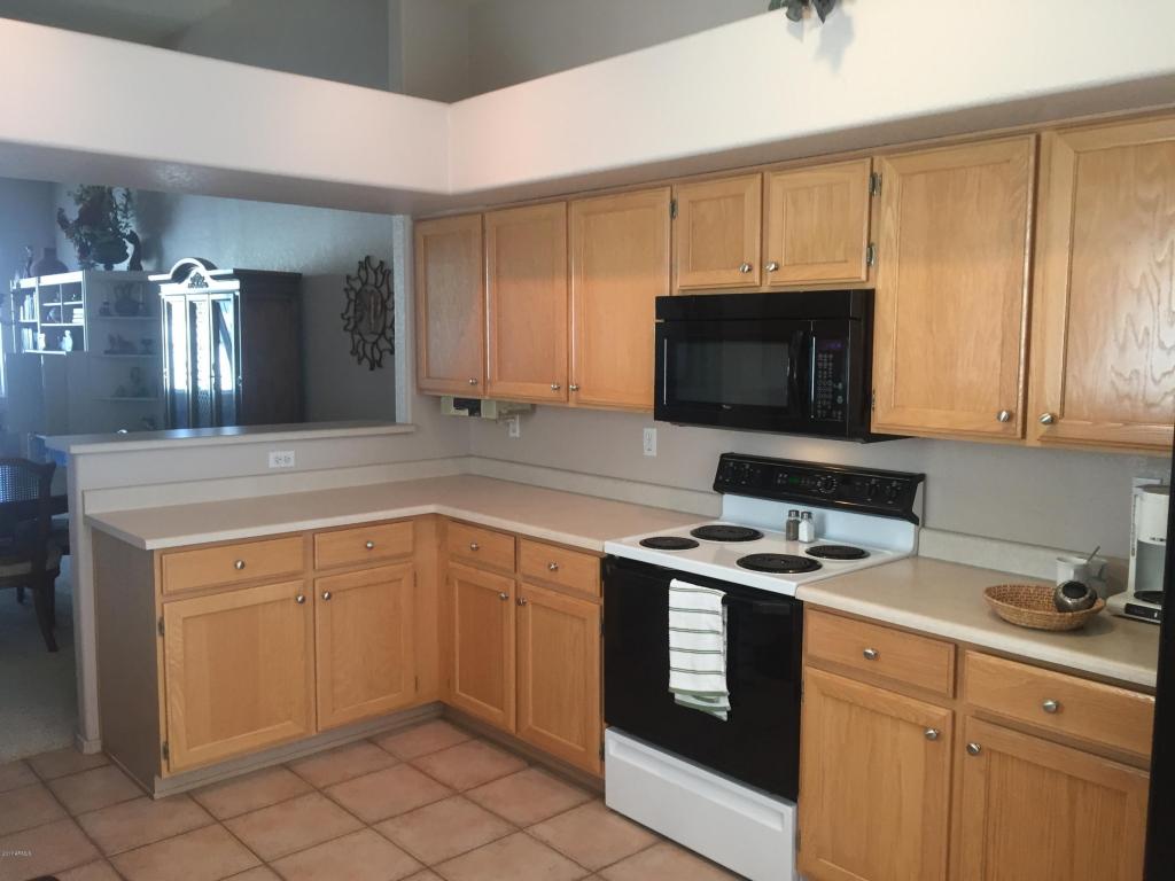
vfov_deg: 48.2
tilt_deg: -7.1
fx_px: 984
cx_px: 588
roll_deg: -0.7
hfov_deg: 61.7
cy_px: 440
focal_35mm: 29
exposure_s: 1/30
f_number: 2.2
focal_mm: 4.15
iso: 50
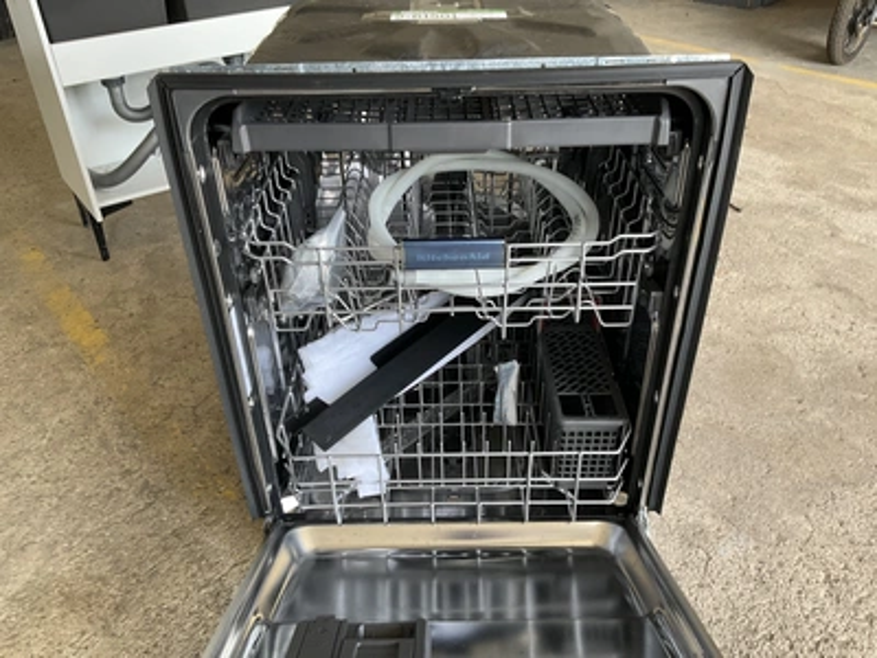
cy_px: 329
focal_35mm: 29
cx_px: 438
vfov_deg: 48.2
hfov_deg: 61.7
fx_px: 735
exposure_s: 1/60
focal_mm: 3
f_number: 1.8
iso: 40
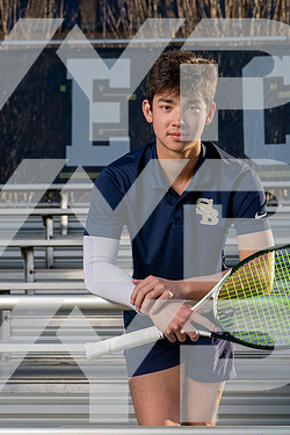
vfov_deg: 29.7
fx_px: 822
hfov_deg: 20.0
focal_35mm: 68
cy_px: 221
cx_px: 161
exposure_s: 1/1600
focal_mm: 44
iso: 100
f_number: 4.5
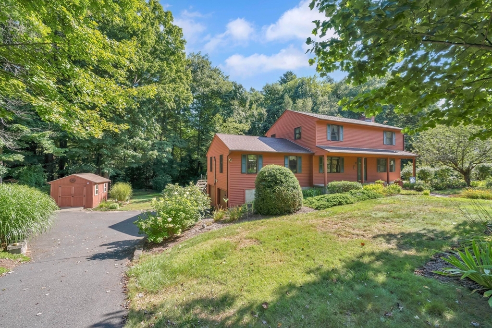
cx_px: 246
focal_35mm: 14
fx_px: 191
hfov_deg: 104.2
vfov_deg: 81.2
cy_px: 164
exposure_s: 1/320
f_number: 10
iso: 800
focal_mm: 14
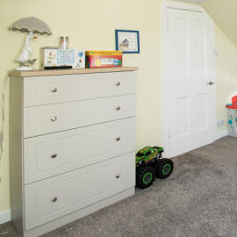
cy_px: 50
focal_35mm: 31
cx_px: 248
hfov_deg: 43.4
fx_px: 240
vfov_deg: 49.7
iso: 320
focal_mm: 10
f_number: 9
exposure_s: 1/5
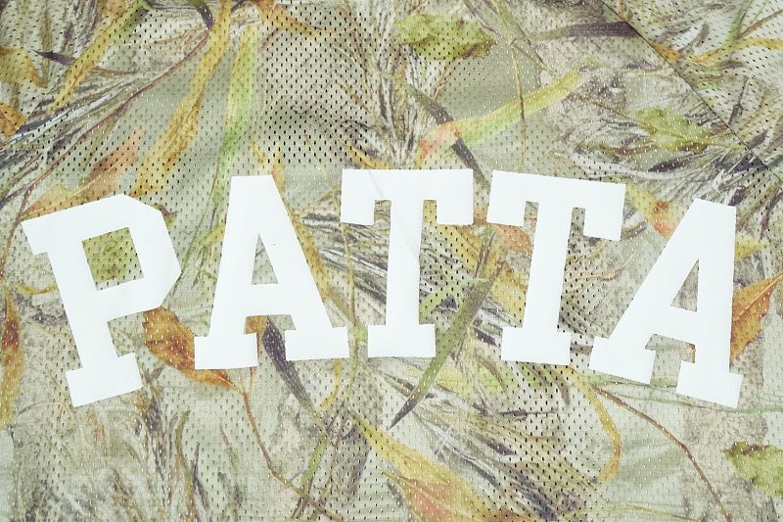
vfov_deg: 20.2
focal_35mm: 68
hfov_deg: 29.9
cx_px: 392
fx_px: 1468
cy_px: 261
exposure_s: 1/160
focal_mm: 45
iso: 1000
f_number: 8
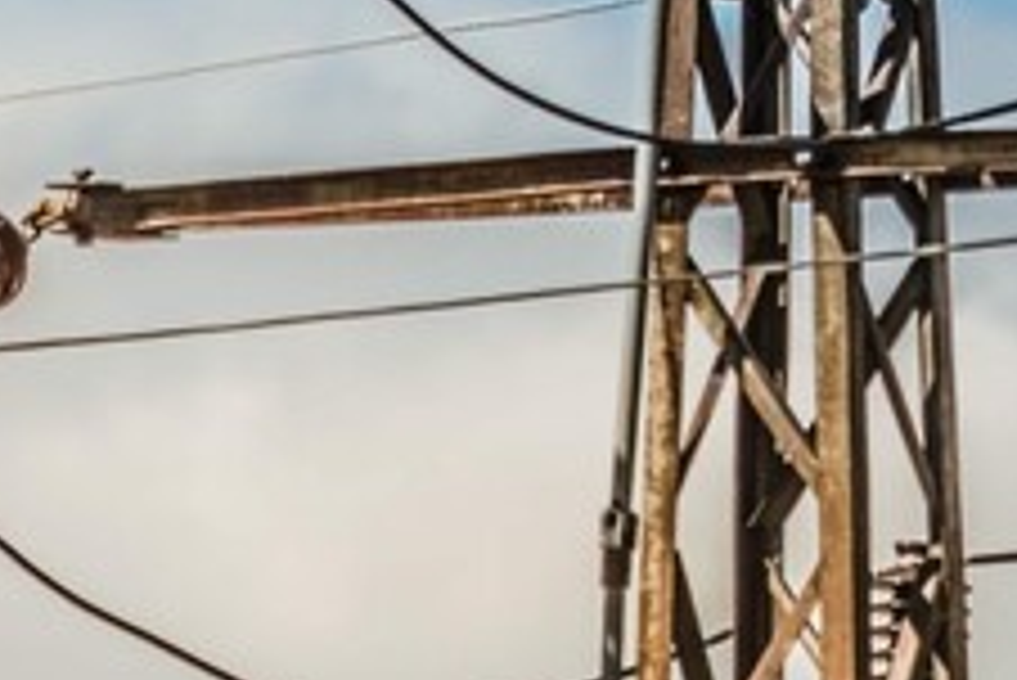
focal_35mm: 1435
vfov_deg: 1.0
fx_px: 40563
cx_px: 792
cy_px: -302
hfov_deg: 1.4
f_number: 5.6
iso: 125
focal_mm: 300
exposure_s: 1/1250
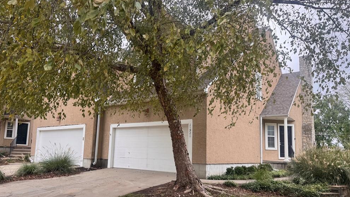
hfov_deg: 69.8
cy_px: 120
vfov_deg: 42.6
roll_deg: -1.8
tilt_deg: +6.3
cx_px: 170
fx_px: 251
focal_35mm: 27
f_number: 1.78
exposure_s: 1/488
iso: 80
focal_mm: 6.76
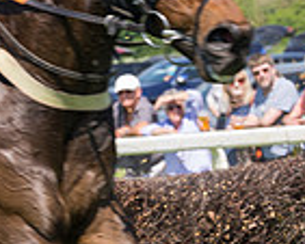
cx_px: 328
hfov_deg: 5.1
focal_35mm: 378
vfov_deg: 4.1
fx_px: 3415
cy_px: 200
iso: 200
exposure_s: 1/800
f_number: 5
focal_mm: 70
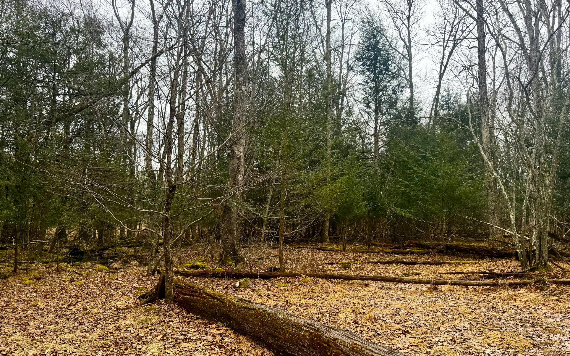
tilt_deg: +3.4
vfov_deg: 43.1
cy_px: 192
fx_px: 450
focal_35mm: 29
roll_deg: +0.4
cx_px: 304
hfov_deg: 64.6
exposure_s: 1/1271
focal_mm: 6.76
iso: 100
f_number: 1.78
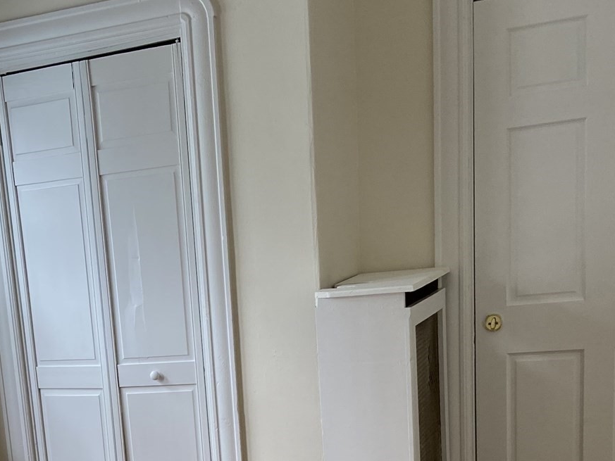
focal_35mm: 61
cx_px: 97
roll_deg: +5.4
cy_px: 529
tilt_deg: -14.3
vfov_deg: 22.4
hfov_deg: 30.7
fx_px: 1084
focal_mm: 4.25
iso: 64
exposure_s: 1/120
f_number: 1.8
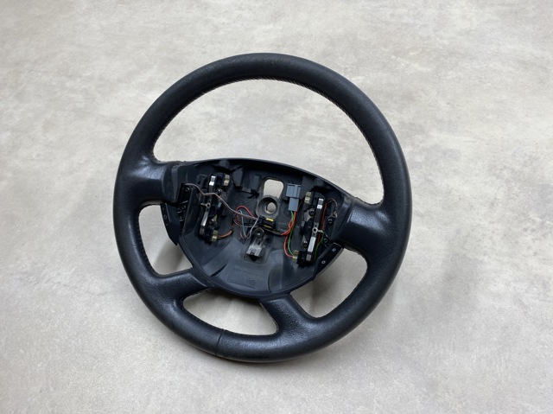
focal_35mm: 26
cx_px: 276
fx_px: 415
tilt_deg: -55.1
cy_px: 207
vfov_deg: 53.0
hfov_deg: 67.3
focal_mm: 4.25
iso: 32
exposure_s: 1/129
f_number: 1.8
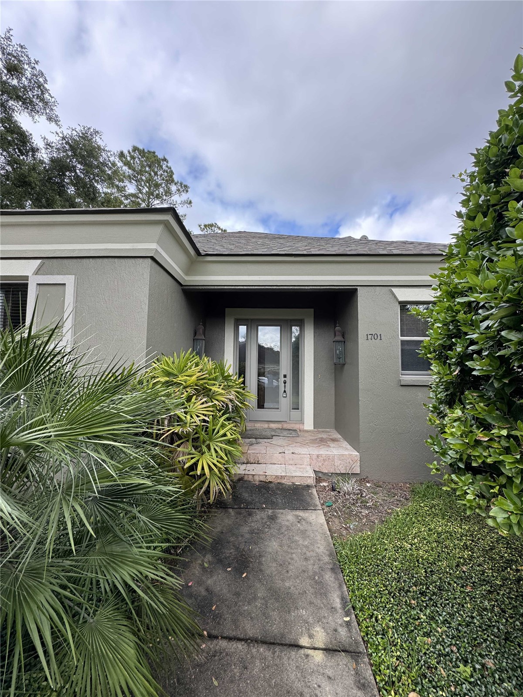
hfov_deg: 85.7
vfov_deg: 102.1
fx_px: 282
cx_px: 262
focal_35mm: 14
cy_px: 348
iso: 40
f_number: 2.2
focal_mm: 2.22
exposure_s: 1/343
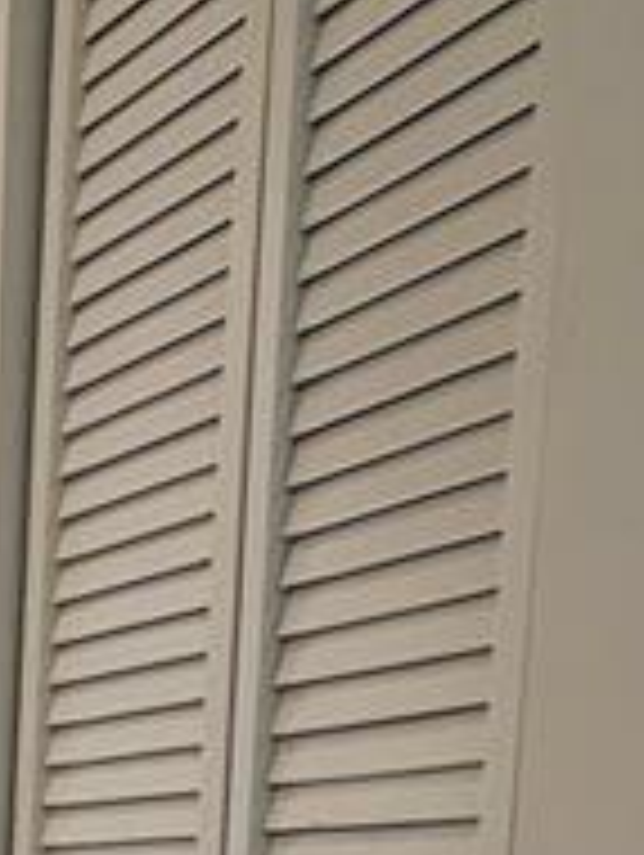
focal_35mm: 82
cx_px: -54
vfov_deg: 19.7
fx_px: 2030
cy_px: 1382
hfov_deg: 17.5
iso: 50
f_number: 2.2
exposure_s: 1/120
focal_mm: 2.2
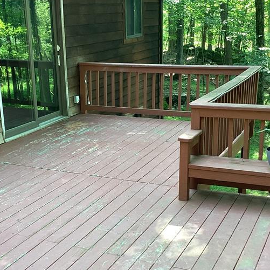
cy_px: 170
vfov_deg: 30.4
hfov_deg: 30.5
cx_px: 115
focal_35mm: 56
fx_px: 494
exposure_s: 1/50
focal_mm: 3.3
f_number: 2.4
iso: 64
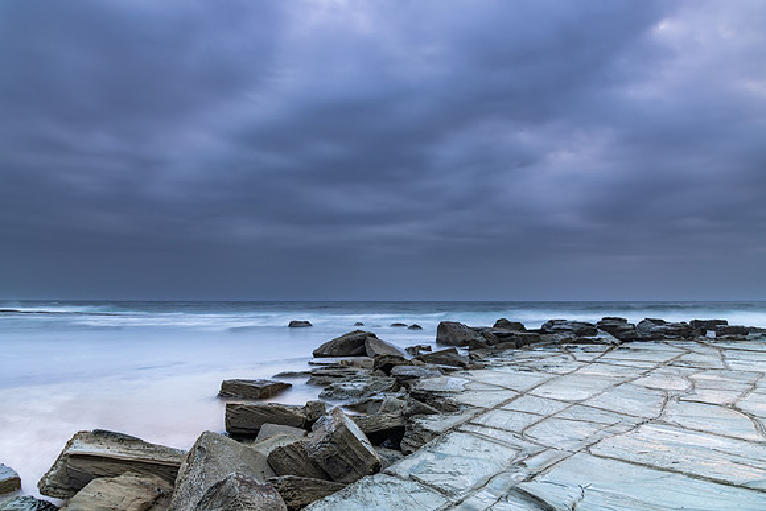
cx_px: 383
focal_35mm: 24
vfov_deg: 53.0
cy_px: 256
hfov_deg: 73.5
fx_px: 513
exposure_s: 4
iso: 125
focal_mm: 24
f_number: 8
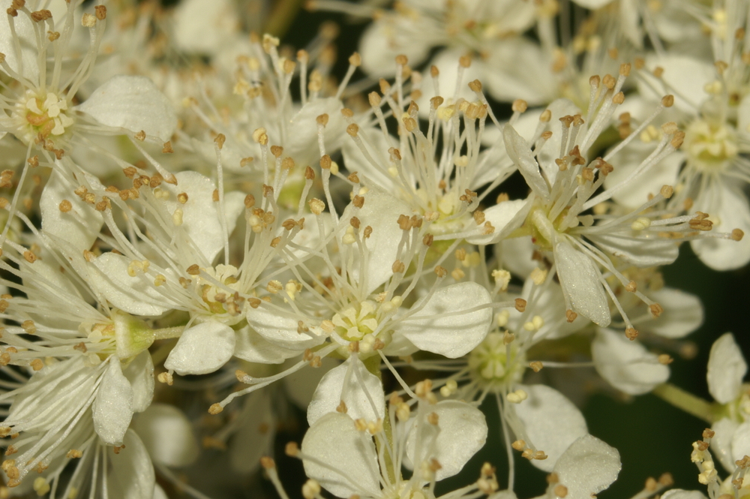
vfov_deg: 9.5
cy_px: 264
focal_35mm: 144
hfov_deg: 14.3
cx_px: 338
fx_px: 2997
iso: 100
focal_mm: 80
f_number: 22
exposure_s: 1/125
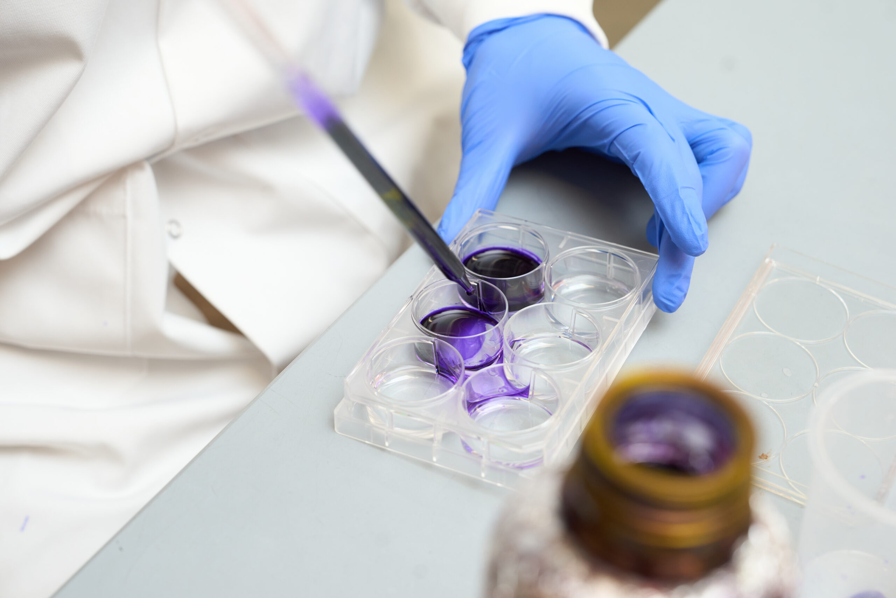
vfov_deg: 19.5
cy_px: 299
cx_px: 448
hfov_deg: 28.8
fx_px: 1742
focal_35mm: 70
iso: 800
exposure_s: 1/160
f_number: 5
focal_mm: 70
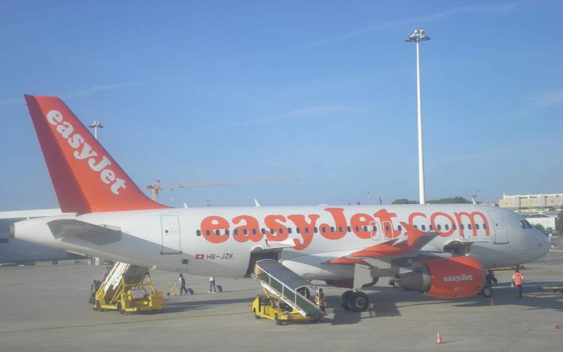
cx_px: 279
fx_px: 921
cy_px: 212
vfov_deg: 21.6
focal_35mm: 60
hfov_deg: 34.0
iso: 50
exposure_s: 1/210
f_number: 5.6
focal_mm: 9.3
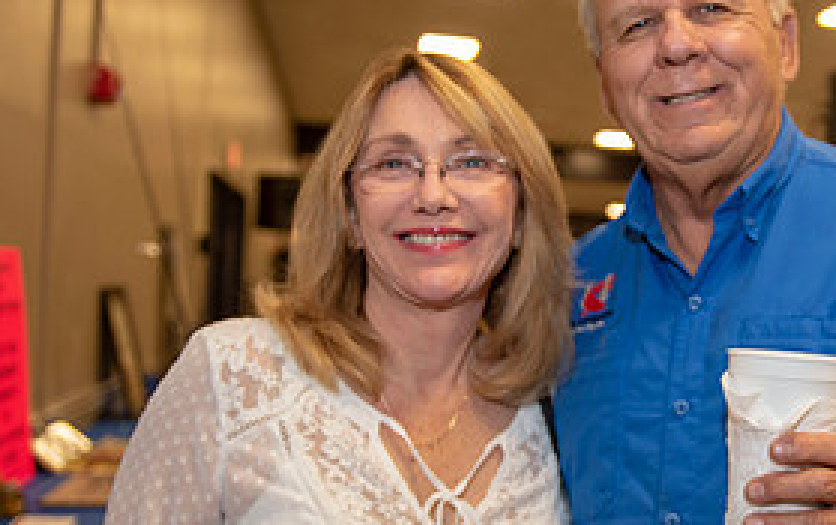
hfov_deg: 35.6
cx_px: 674
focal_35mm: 55
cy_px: 324
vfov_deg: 23.6
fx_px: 1254
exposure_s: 1/100
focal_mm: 26
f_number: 2.8
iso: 800
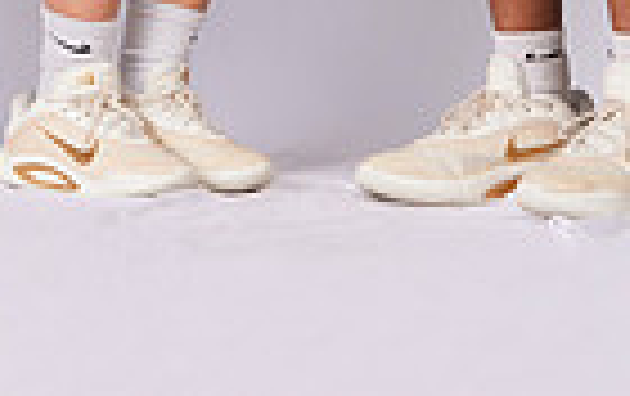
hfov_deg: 7.4
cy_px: -612
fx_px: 4884
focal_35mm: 284
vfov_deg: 4.5
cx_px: 225
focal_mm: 87
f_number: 11
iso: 400
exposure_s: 1/200
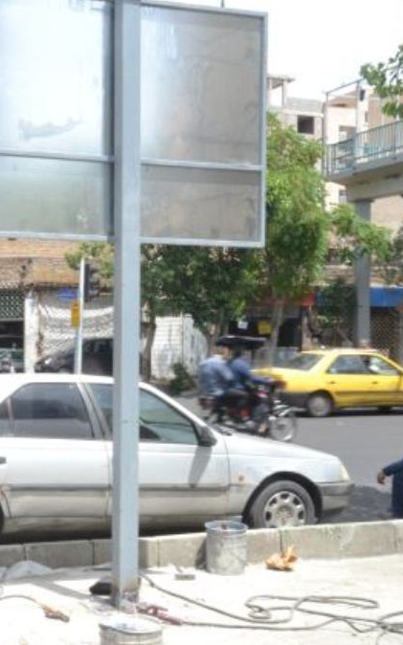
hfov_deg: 22.2
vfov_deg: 36.3
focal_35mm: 56
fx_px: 985
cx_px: -4
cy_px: 326
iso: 800
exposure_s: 1/50
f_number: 25
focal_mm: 24
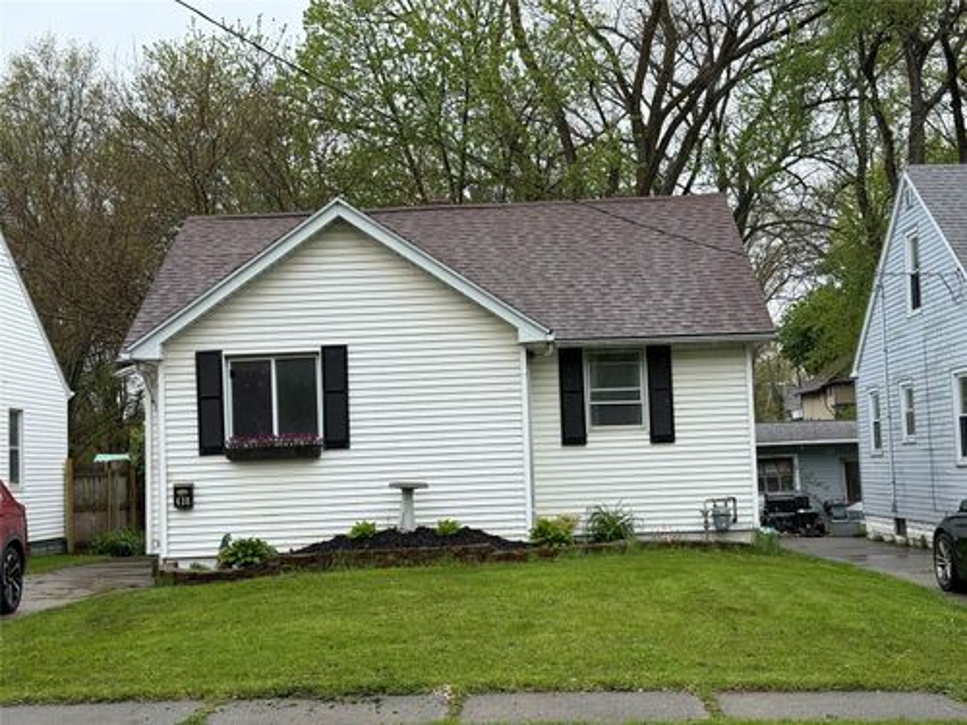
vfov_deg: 30.3
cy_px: 362
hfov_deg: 39.7
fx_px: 1341
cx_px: 484
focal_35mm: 48
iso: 64
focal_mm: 6.76
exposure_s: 1/1149
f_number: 1.78
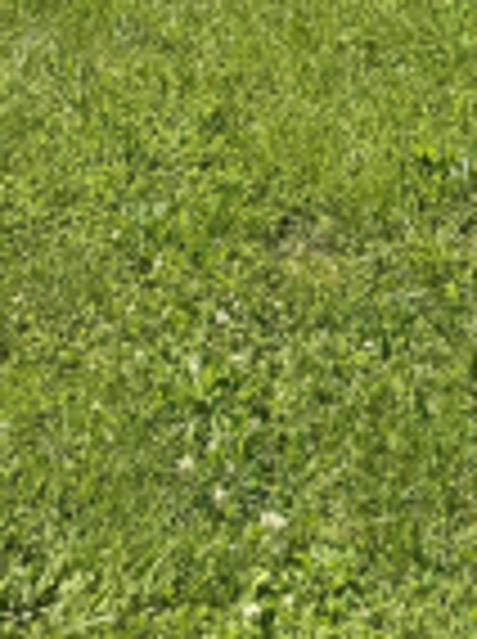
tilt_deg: -5.5
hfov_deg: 12.4
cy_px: -542
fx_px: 2082
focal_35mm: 113
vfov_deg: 15.0
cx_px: -252
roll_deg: +0.8
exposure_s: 1/3096
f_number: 1.78
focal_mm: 6.76
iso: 80
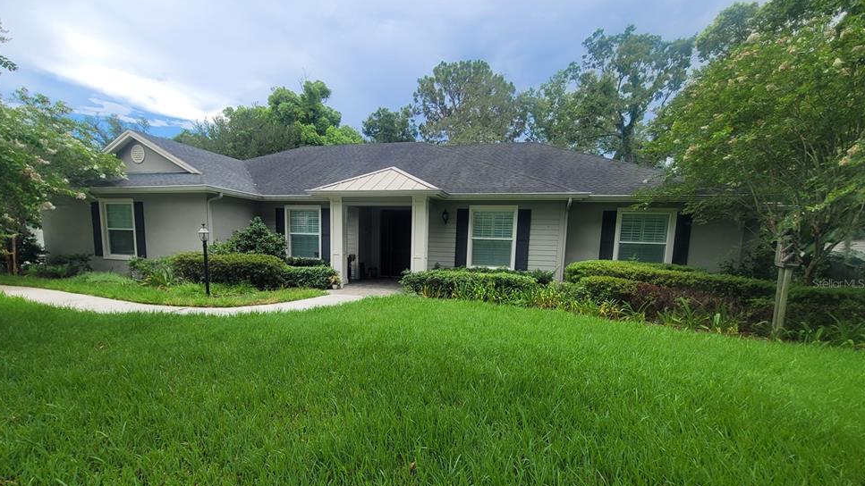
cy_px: 283
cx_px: 409
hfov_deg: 102.9
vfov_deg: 70.0
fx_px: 344
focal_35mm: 15
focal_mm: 2.2
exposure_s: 1/769
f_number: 2.2
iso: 50
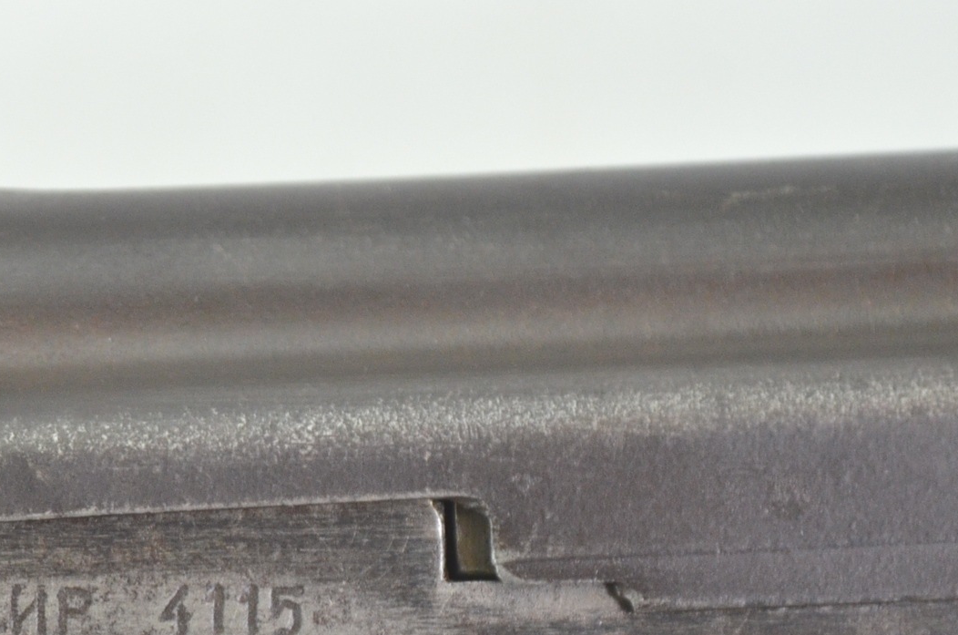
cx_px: -19
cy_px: 612
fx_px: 12593
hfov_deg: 4.3
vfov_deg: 2.9
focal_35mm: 474
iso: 1000
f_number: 5.6
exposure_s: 1/125
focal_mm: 135
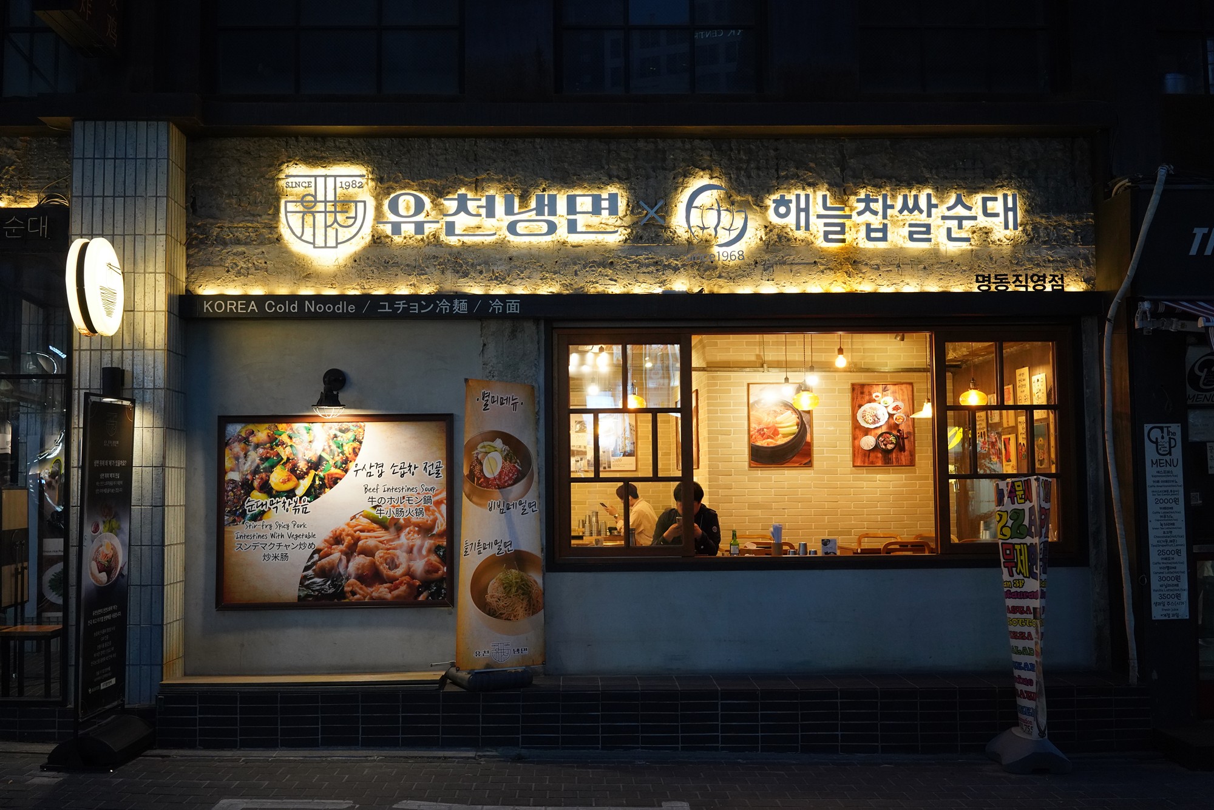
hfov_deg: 54.4
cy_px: 405
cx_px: 607
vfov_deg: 37.9
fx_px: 1180
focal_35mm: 35
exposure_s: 1/100
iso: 3200
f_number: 5
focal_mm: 35
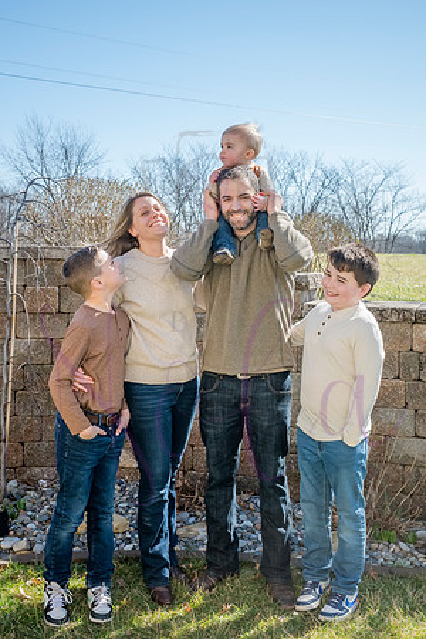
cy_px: 320
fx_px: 892
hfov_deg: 26.9
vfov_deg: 39.4
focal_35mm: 50
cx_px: 230
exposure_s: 1/640
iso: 400
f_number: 7.1
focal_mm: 33.5
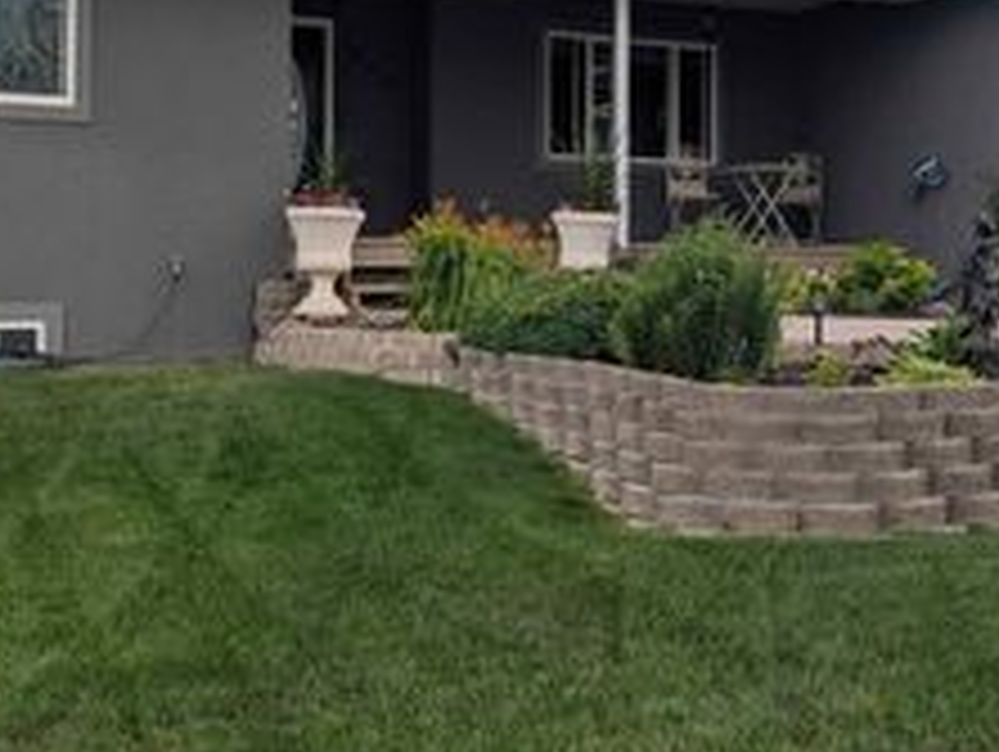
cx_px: 702
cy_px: 243
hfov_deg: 35.0
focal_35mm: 54
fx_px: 1560
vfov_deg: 26.9
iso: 19
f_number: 1.68
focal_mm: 6.9
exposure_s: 1/392
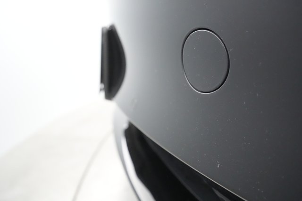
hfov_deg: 65.5
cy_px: 100
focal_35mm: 28
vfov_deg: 46.4
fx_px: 235
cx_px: 151
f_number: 4.5
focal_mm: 28
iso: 16000
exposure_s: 1/100
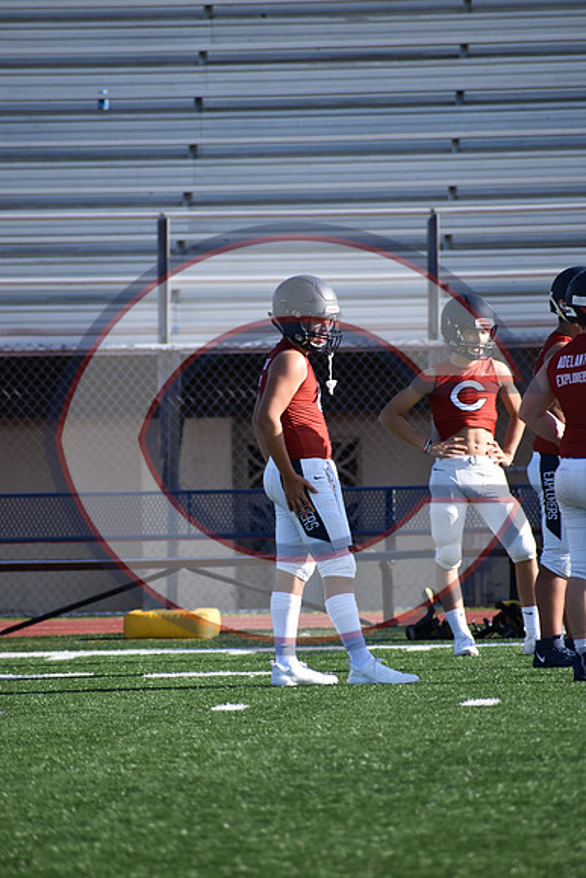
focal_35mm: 450
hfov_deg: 3.1
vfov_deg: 4.6
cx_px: 293
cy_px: 439
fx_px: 10980
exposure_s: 1/1000
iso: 450
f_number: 6.3
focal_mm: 300
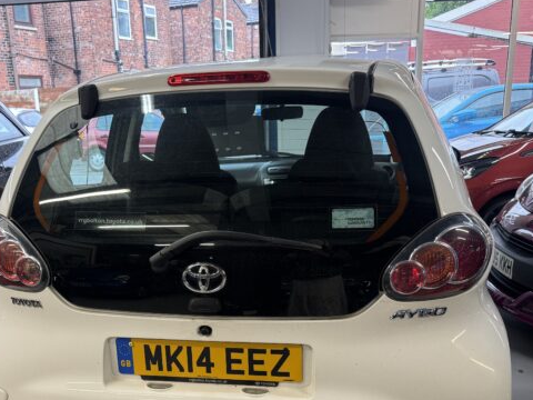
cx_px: 219
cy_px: 300
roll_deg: +3.0
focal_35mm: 40
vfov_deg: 35.2
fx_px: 616
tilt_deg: -17.3
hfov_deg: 46.6
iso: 100
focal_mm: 6.76
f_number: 1.78
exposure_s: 1/100
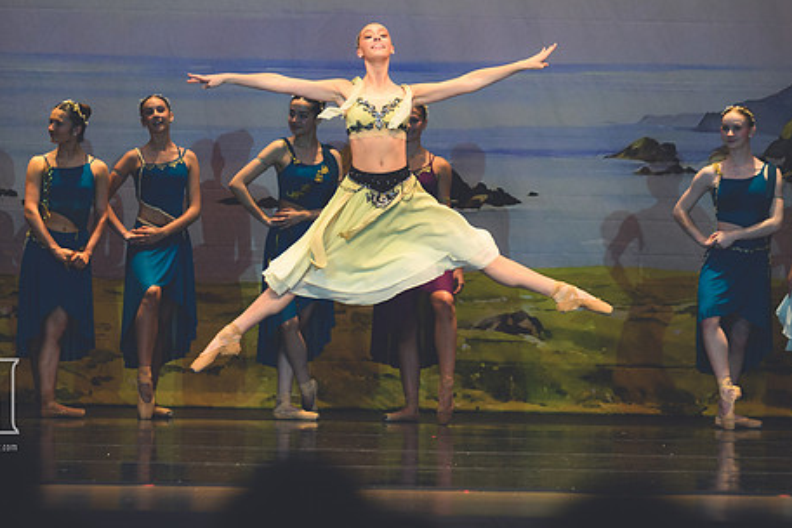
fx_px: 6489
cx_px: 335
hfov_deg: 7.0
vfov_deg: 4.7
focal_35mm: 295
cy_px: 196
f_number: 2.8
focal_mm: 155
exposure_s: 1/500
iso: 1000
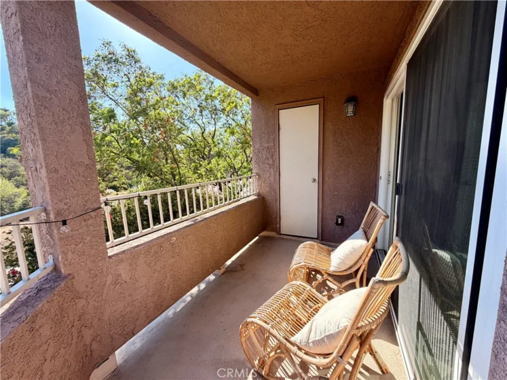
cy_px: 190
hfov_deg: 102.1
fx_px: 205
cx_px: 254
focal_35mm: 14
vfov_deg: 85.7
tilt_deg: -8.0
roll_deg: +1.2
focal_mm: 2.22
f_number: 2.2
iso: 64
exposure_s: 1/502
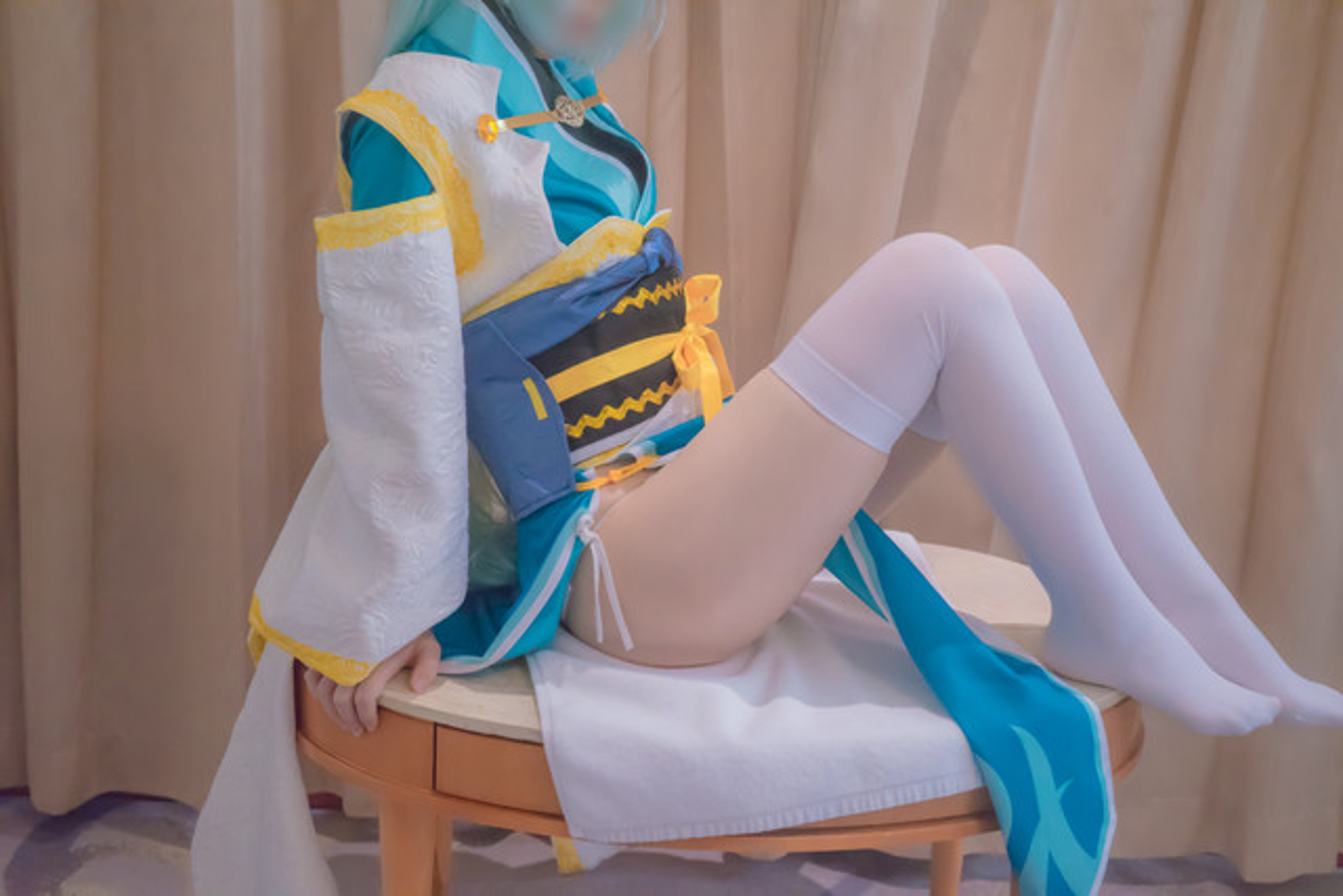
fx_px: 1567
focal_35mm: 42
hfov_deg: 46.4
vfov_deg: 31.9
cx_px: 672
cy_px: 448
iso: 4000
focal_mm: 42
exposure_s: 1/160
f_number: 4.5
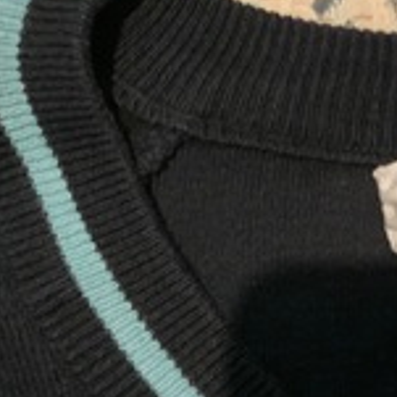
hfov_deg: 25.5
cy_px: 273
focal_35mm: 61
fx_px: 791
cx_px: 468
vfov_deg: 27.9
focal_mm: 3
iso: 640
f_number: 1.8
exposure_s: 1/24
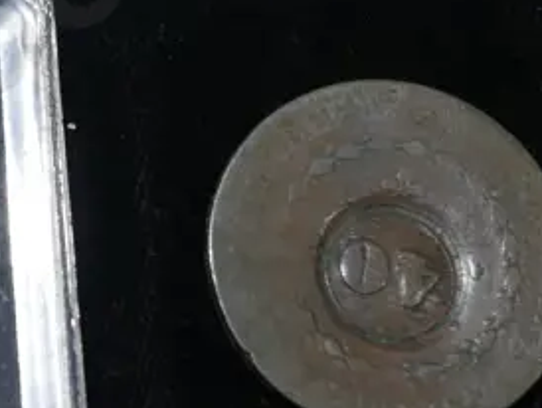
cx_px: 8
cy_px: 31
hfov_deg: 17.2
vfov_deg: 13.1
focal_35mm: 112
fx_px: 1755
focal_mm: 15
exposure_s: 1/60
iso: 200
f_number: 4
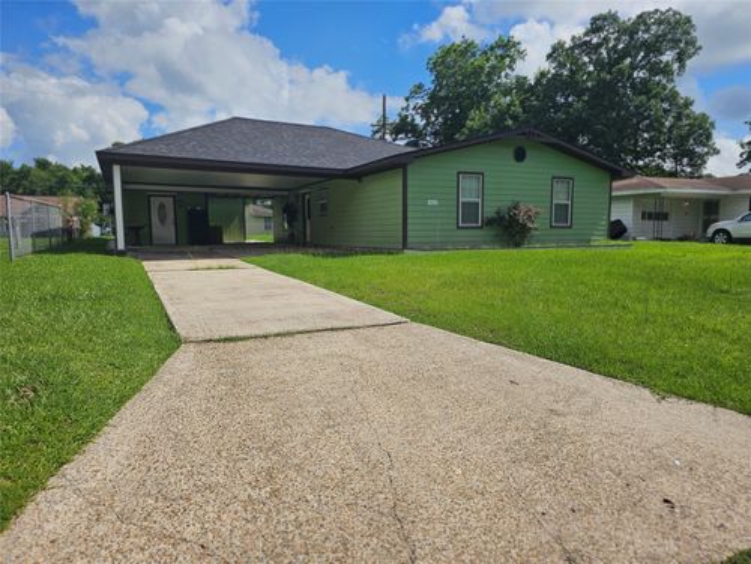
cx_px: 376
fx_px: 499
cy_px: 282
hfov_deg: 73.9
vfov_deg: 58.9
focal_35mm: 23
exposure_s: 1/1659
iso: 10
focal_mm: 6.3
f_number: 1.7
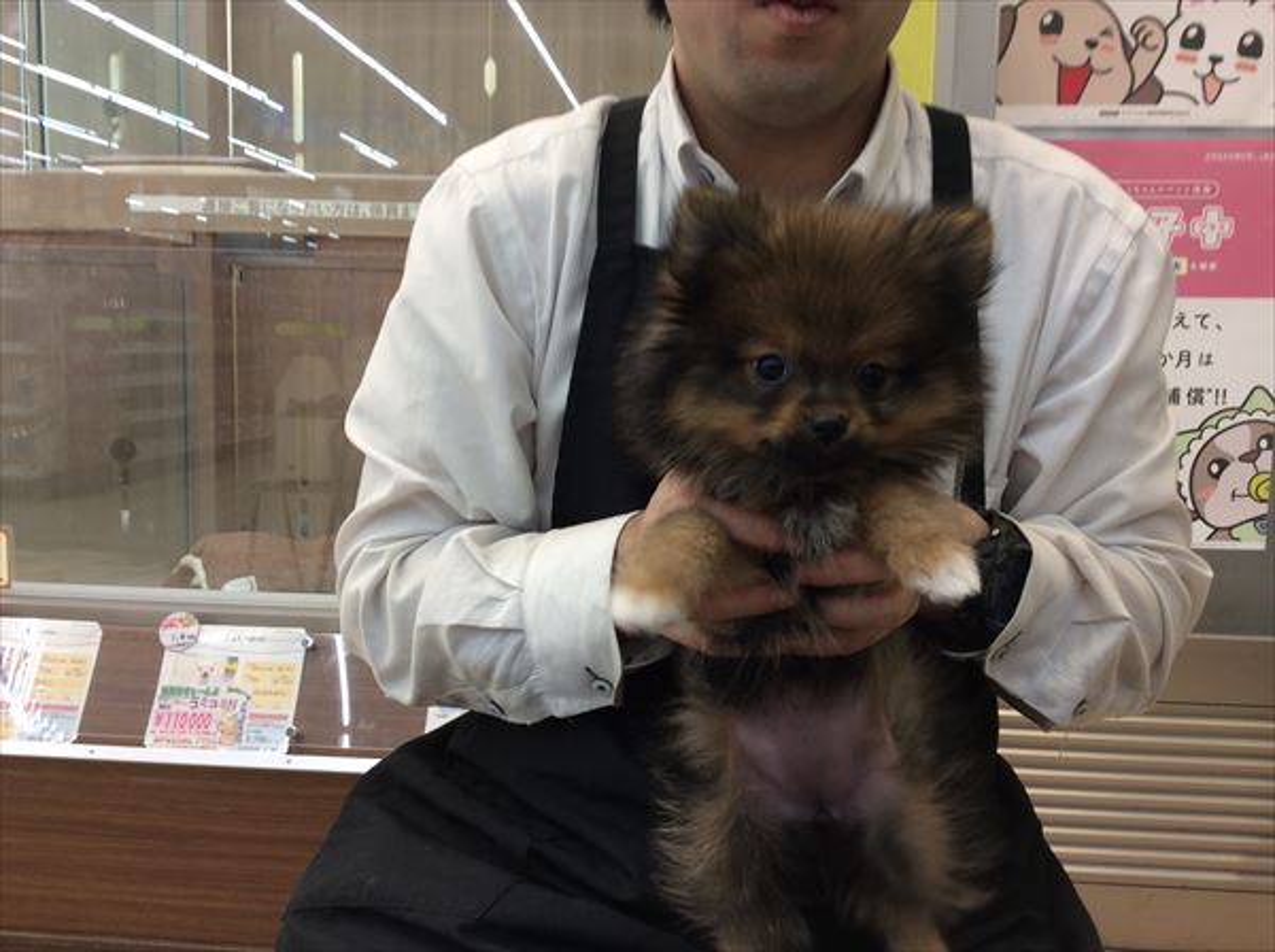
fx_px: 1177
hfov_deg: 56.9
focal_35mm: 32
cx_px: 638
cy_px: 476
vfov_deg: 44.0
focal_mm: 3.3
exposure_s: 1/24
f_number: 2.4
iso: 32
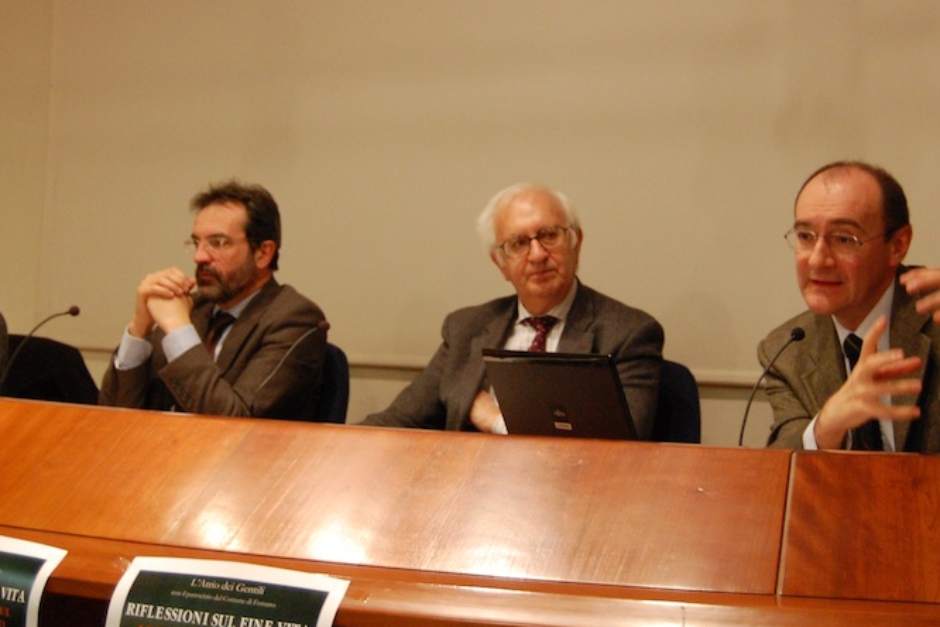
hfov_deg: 29.7
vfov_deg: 20.0
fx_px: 1775
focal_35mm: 68
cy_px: 301
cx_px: 493
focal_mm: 32
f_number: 4.5
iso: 1600
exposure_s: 1/40
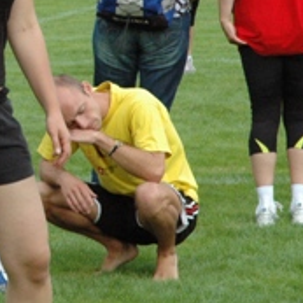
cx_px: -49
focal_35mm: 329
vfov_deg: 5.3
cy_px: 20
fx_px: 3258
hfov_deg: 5.3
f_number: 11
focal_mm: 70
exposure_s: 1/500
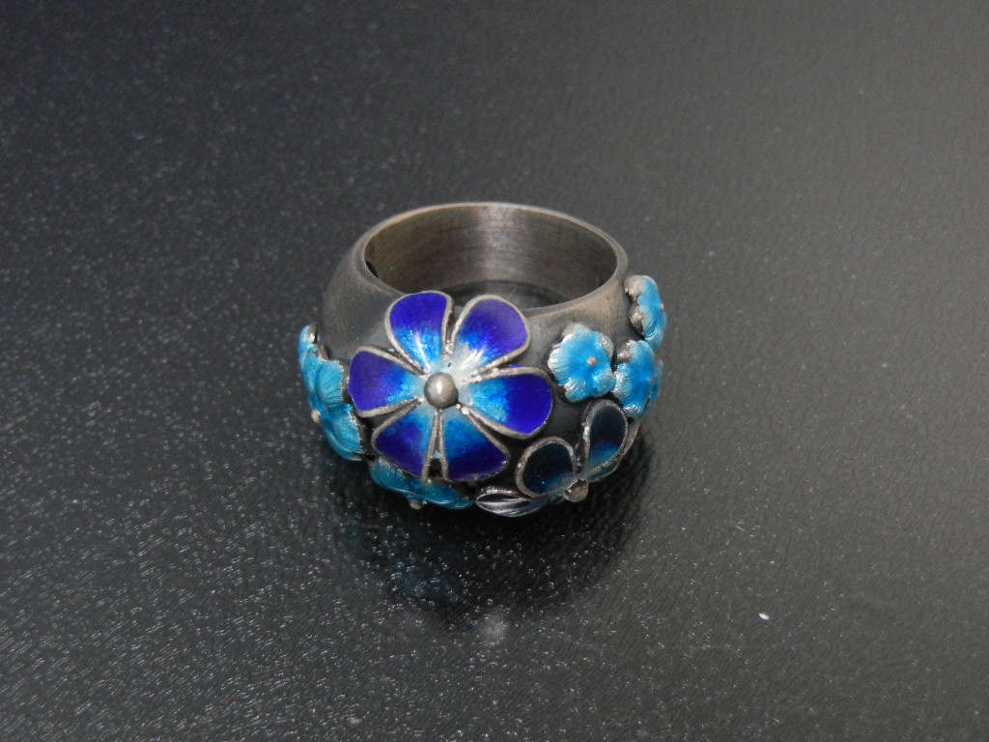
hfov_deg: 32.7
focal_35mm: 59
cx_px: 494
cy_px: 371
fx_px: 1686
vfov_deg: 24.8
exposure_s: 1/30
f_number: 8
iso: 800
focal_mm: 10.6
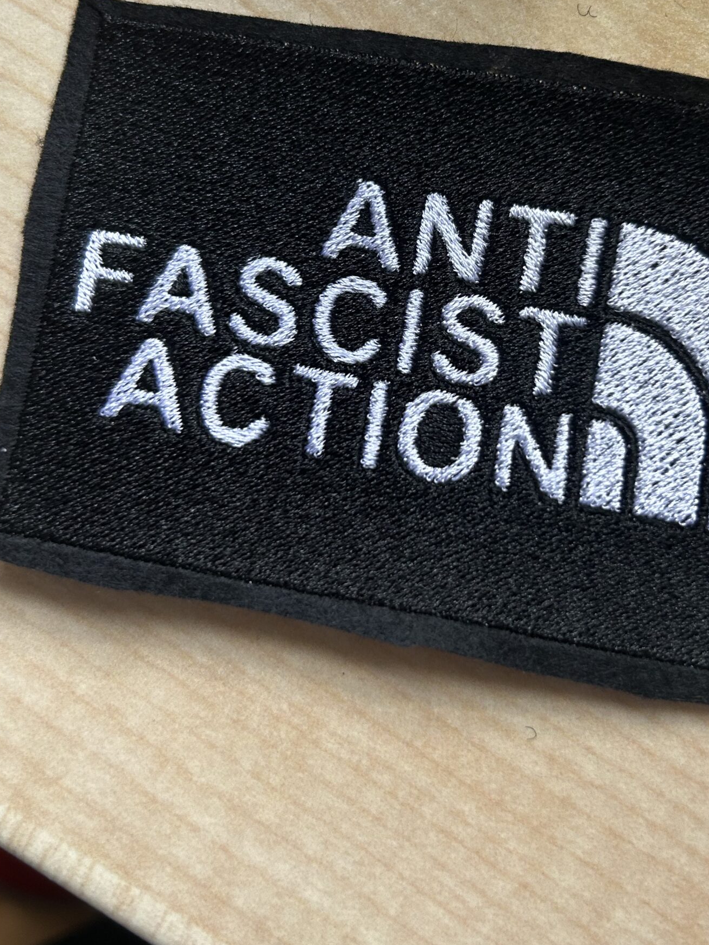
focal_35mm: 38
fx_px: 1038
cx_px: 458
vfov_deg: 48.3
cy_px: 325
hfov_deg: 37.4
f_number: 1.5
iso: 125
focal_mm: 5.7
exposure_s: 1/101
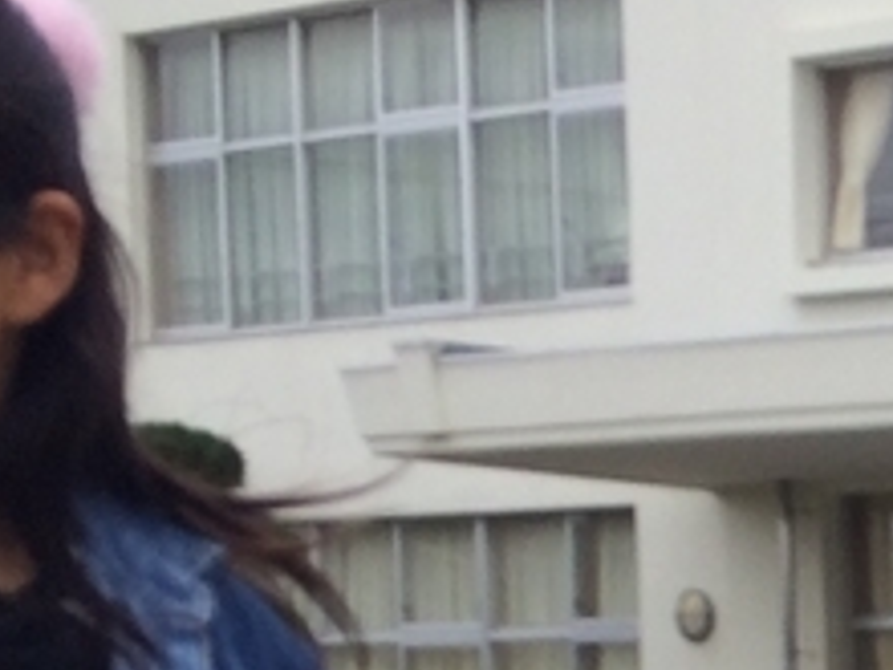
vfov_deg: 9.0
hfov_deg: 11.3
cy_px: 1198
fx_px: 4076
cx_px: 1762
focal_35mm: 158
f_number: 2.2
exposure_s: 1/672
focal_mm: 4.15
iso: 32
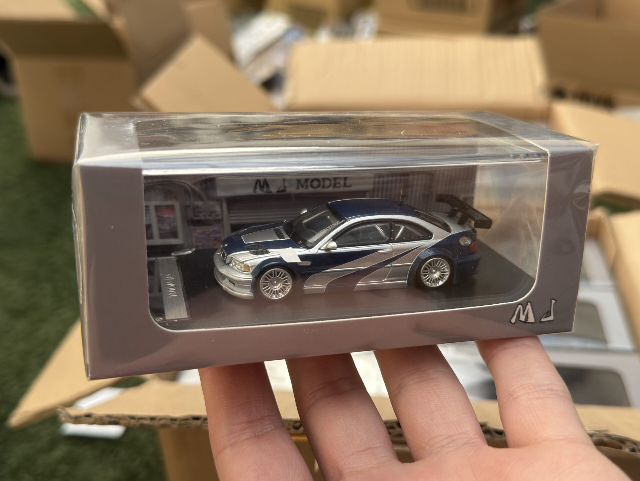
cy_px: 240
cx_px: 320
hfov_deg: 49.0
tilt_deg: -30.7
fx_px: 703
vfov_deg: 37.7
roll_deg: +2.8
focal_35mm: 38
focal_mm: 6.76
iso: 80
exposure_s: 1/496
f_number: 1.78
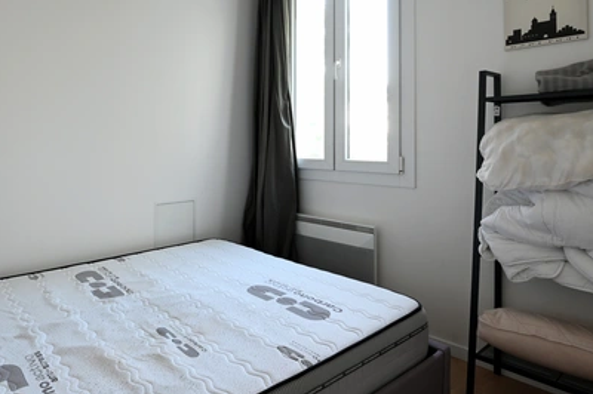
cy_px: 140
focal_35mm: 24
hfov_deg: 71.3
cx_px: 191
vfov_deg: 52.3
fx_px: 395
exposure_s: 1/2.5
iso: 400
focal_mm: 16
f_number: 11
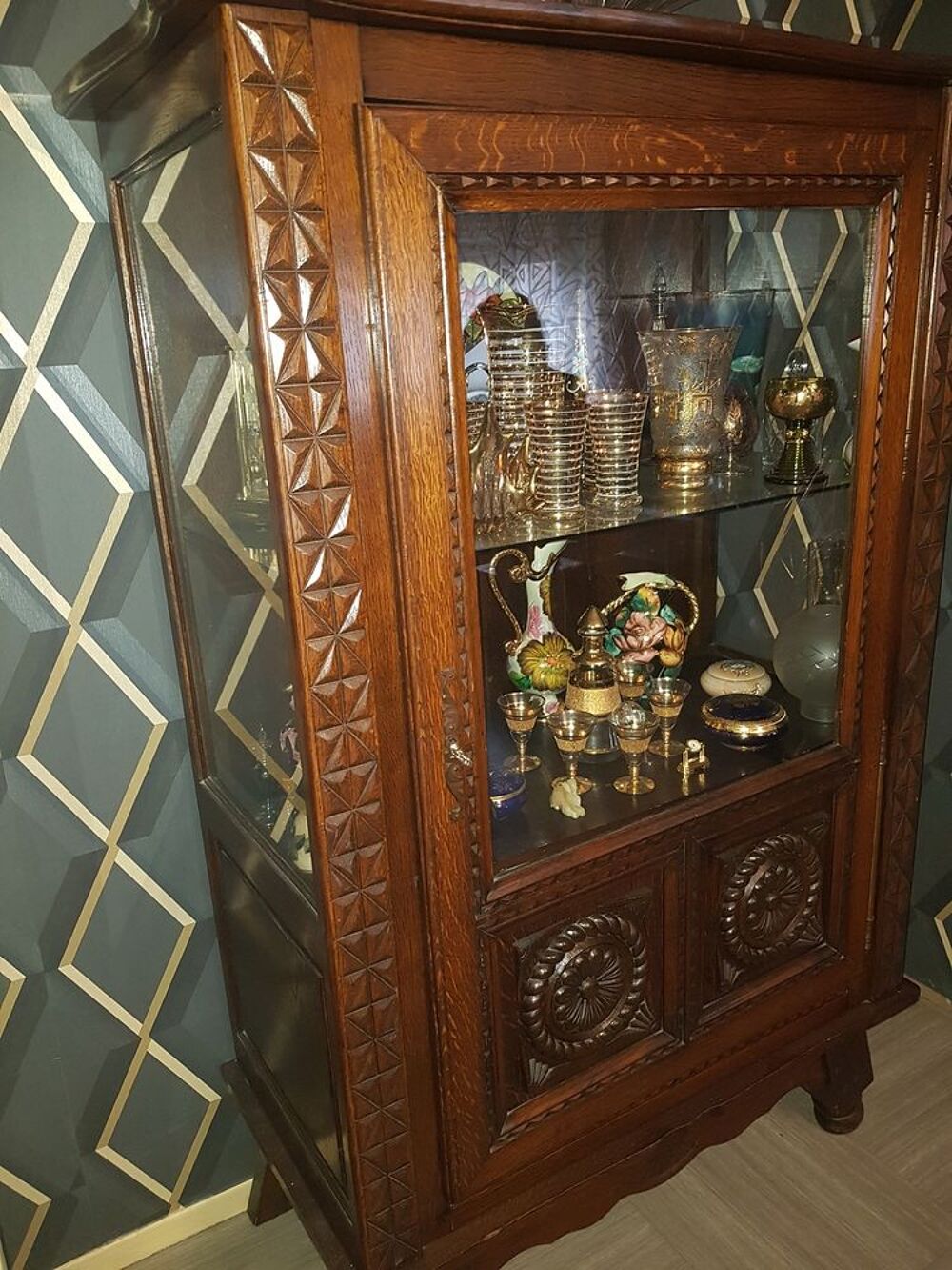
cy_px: 635
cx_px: 476
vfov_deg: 67.3
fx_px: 953
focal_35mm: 26
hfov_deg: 53.1
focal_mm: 4.3
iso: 200
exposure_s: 1/10
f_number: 1.7
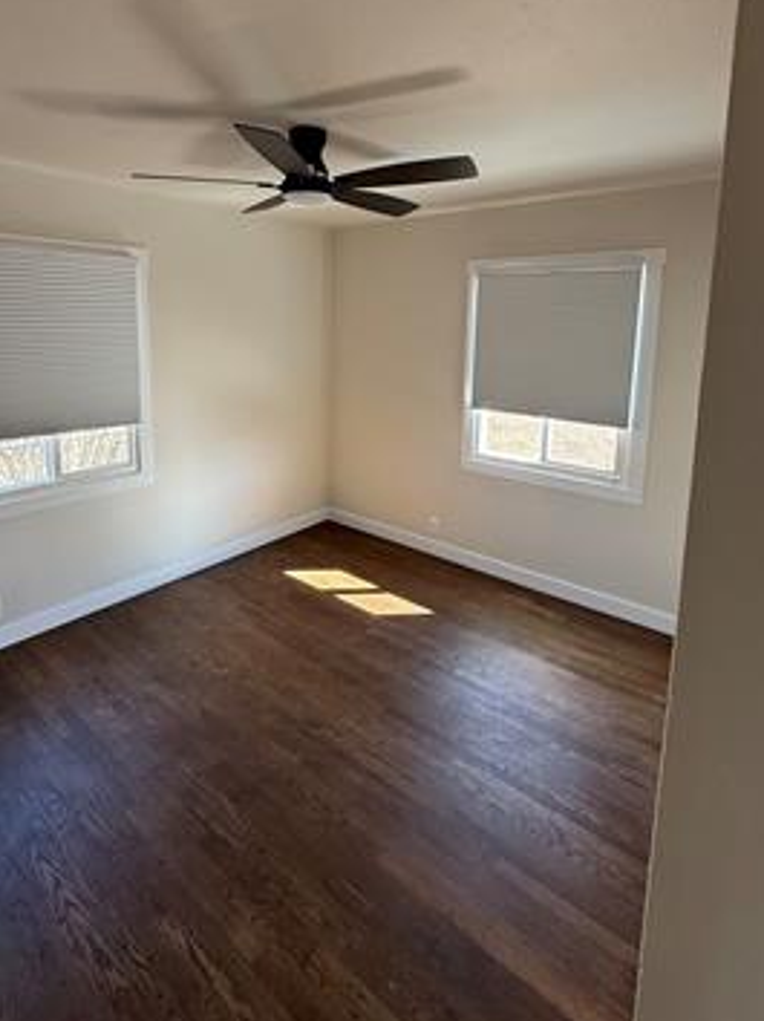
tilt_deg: -7.8
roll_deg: -0.9
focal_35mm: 19
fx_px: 560
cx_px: 330
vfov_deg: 83.4
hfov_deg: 68.3
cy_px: 395
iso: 200
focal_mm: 2.22
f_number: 2.2
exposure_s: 1/99
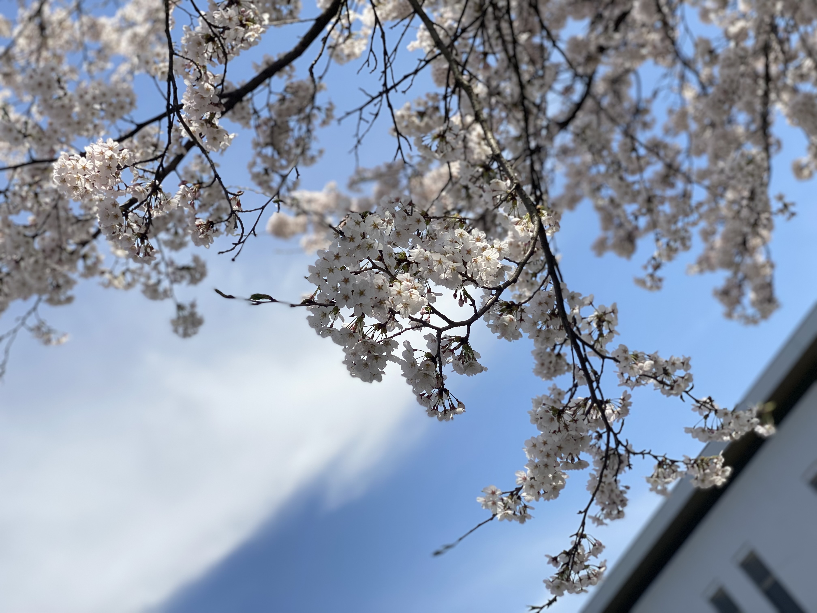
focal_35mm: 52
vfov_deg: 28.0
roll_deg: +35.5
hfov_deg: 36.8
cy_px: 306
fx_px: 1227
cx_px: 408
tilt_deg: +33.4
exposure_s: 1/2519
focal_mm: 6
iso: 20
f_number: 2
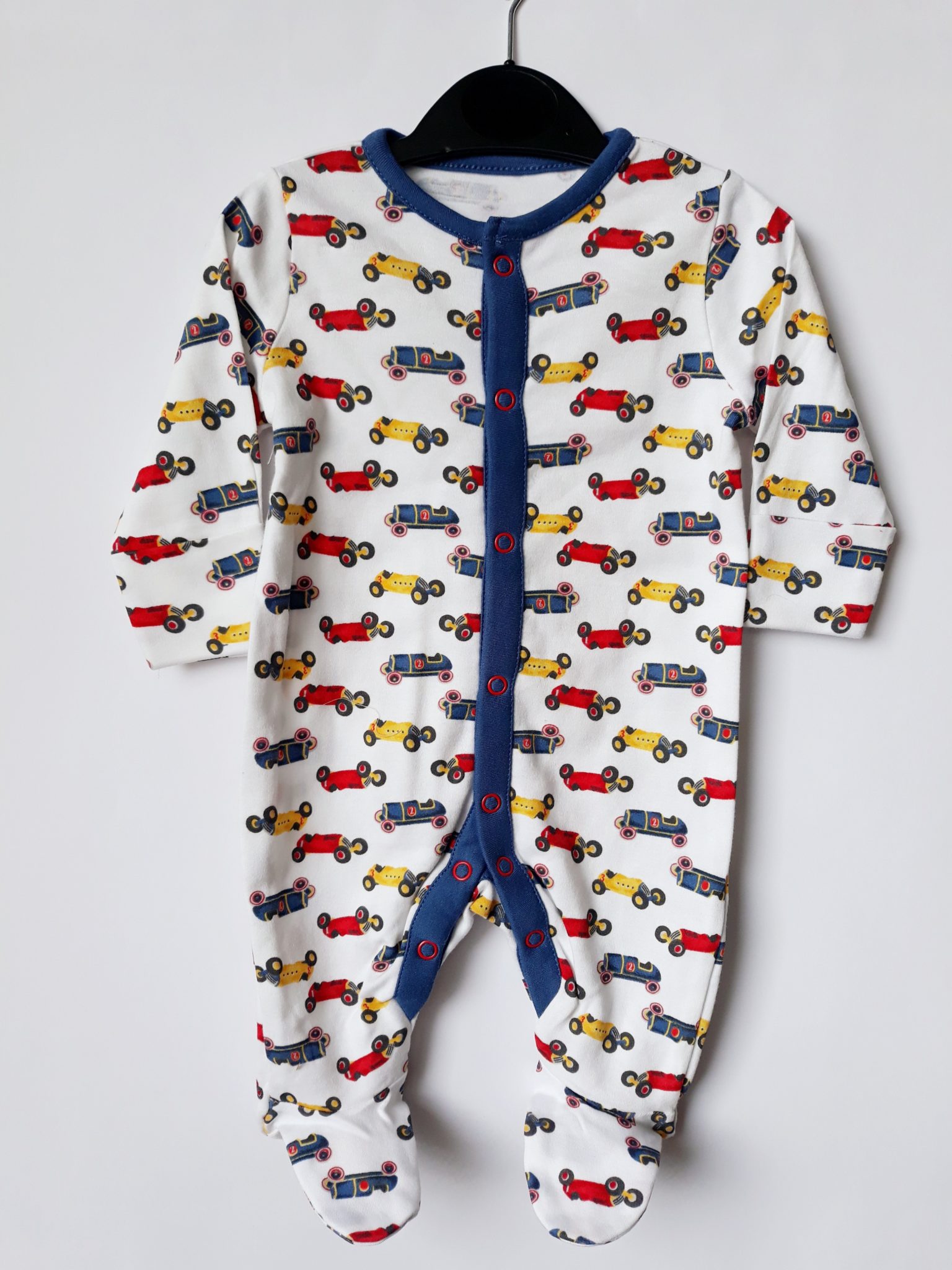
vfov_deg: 65.3
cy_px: 635
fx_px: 990
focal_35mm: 27
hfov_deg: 51.4
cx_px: 476
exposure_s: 1/171
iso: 40
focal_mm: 3.71
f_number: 1.7
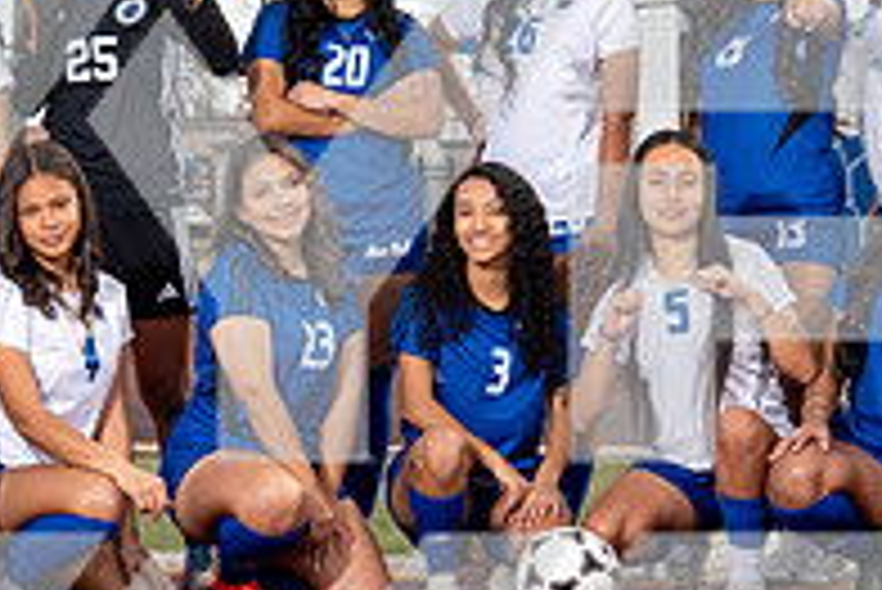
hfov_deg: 13.3
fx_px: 3776
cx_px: 482
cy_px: 227
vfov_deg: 8.9
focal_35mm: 154
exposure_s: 1/200
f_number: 9
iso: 100
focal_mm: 52
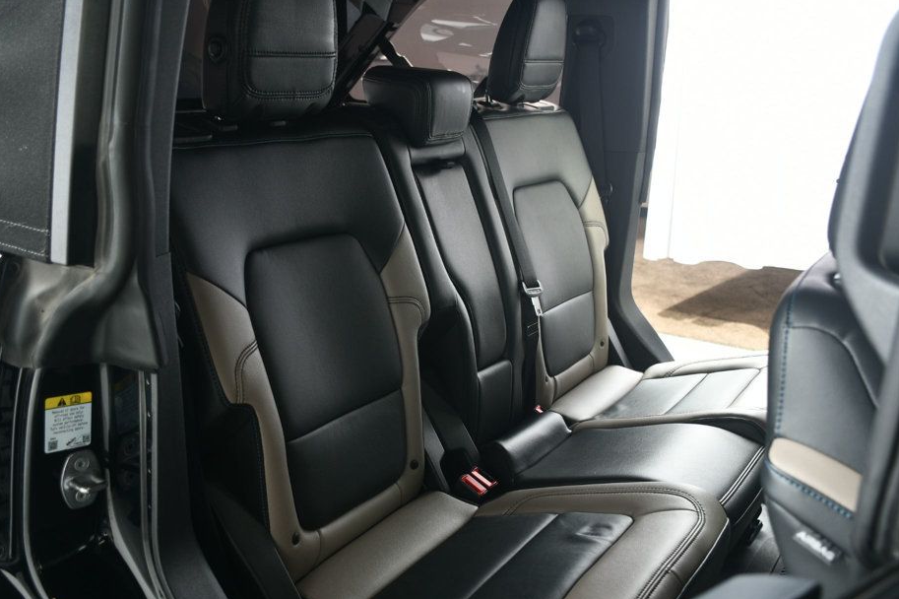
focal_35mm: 37
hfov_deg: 51.9
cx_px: 430
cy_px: 332
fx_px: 924
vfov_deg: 35.9
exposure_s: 1/160
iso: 100
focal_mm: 22
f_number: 3.5
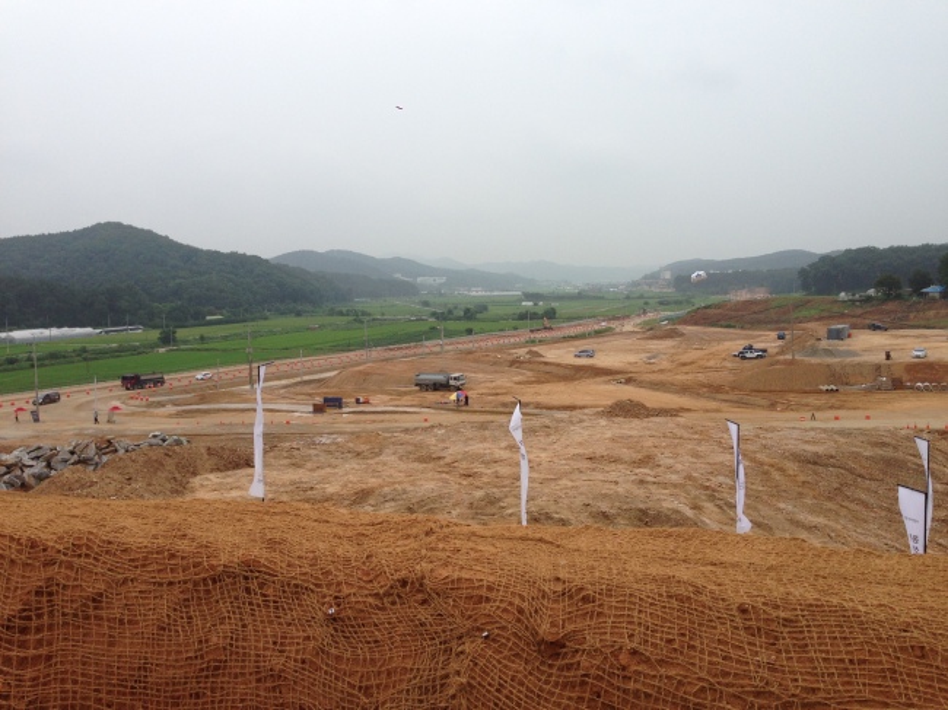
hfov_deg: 55.4
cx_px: 474
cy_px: 355
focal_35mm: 33
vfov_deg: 42.9
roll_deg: -0.7
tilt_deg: -5.2
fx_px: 903
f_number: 2.4
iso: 50
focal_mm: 4.12
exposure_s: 1/1748
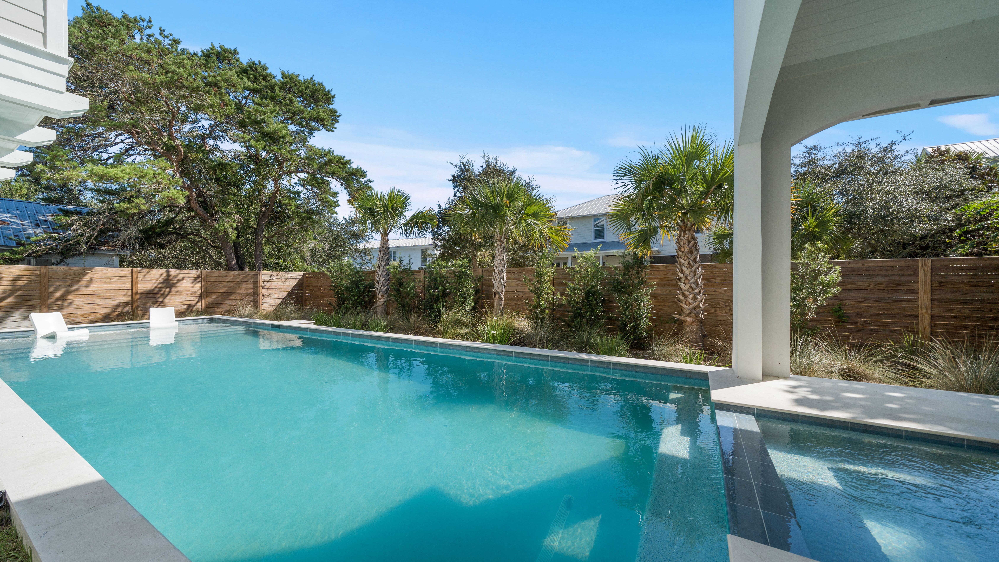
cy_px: 286
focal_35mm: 13
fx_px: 344
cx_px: 487
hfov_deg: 110.8
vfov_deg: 78.4
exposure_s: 1/400
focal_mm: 12
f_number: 7.1
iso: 100
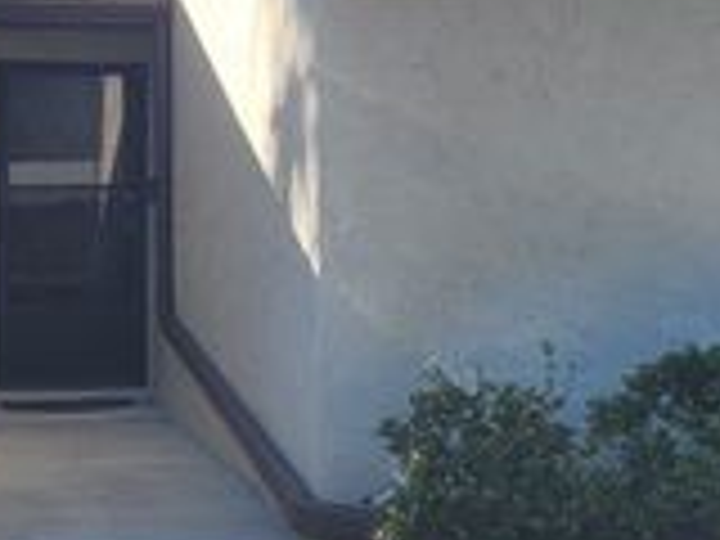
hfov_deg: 25.0
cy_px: 151
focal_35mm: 78
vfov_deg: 18.8
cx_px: 270
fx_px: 1622
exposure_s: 1/529
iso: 20
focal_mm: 7
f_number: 1.8
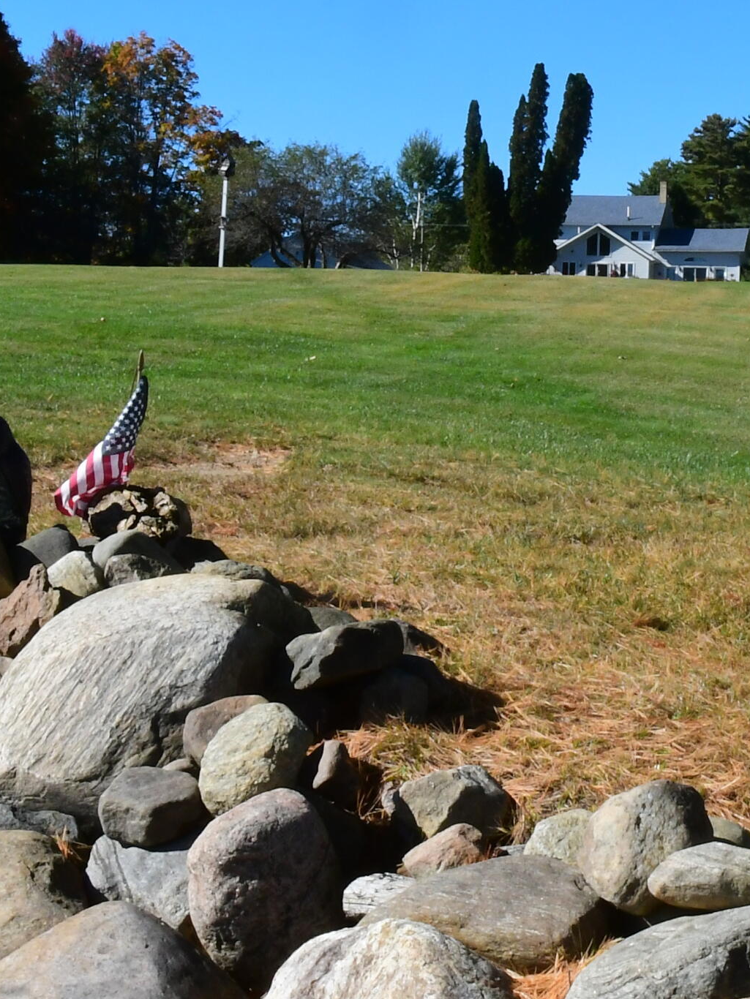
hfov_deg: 19.3
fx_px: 2195
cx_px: 496
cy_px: 315
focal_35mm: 76
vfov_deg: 25.5
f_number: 22
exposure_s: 1/200
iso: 800
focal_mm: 18
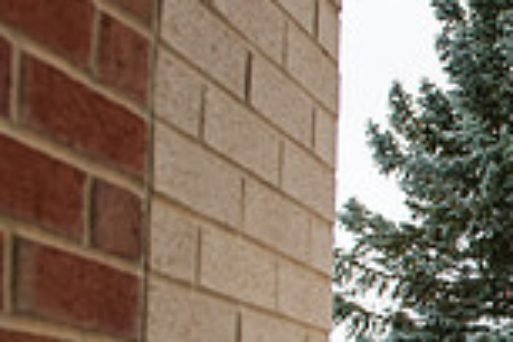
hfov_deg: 19.5
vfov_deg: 14.6
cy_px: 387
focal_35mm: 91
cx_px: 771
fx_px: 1297
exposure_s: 1/400
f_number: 4
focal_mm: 24
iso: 160
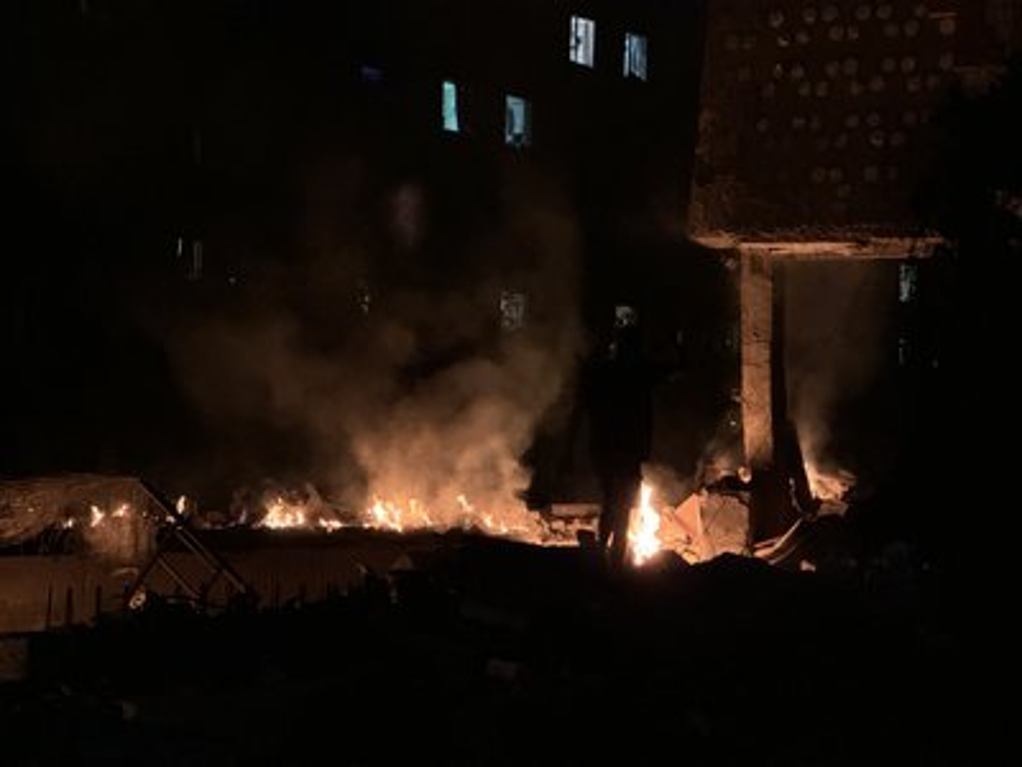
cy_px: 384
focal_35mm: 77
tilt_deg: +1.8
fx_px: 2273
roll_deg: -1.3
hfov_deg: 25.3
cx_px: 511
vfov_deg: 19.1
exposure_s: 1/33
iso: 1250
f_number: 2.8
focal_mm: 9
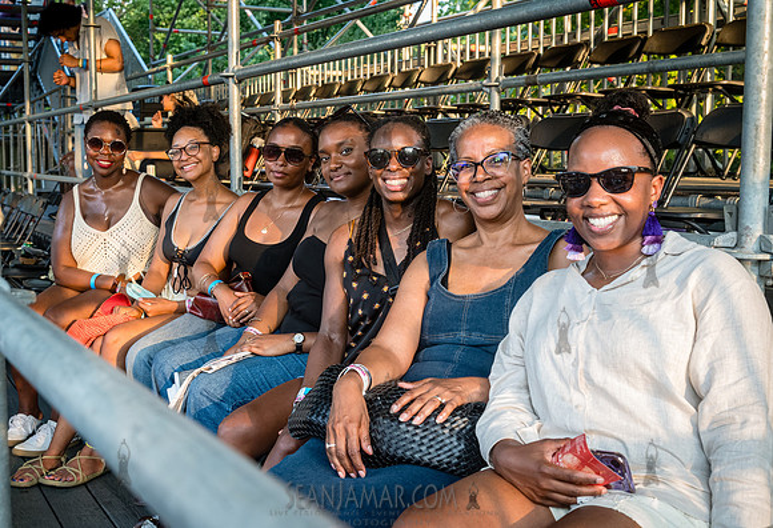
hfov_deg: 44.9
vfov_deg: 31.6
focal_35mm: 43
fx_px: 933
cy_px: 252
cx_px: 343
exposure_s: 1/200
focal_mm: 38
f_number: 6.3
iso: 3200
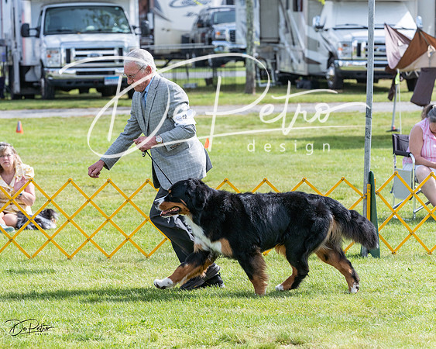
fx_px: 2362
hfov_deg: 10.5
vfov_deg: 8.4
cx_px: 184
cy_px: 152
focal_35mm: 183
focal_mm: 144
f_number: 5.6
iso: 500
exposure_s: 1/1250
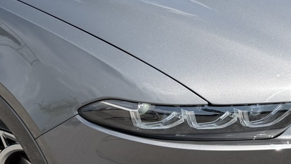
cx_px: 77
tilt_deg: -13.6
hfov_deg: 22.0
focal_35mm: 96
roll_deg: +0.4
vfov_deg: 12.6
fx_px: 741
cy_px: 29
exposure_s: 1/3145
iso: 80
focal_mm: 6.76
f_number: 1.78
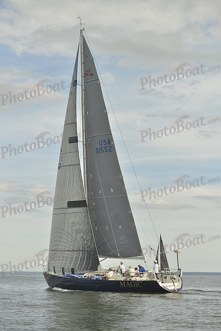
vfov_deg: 28.8
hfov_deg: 19.5
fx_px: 644
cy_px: 166
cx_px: 110
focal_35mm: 70
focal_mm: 70
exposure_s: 1/1250
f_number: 5
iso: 200
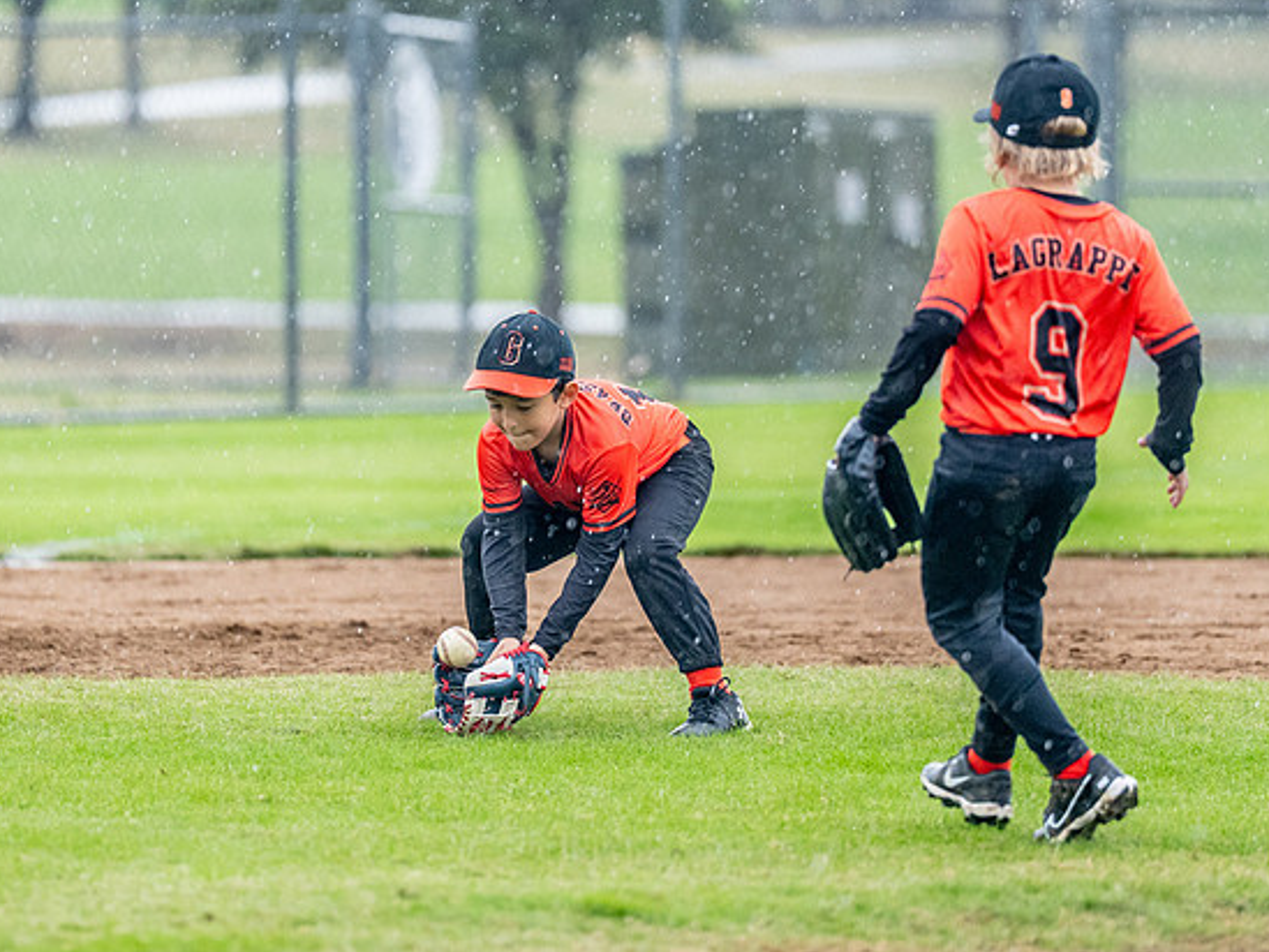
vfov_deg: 3.8
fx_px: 14484
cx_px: 566
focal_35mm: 395
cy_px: 369
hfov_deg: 5.0
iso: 1250
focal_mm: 200
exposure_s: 1/1000
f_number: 2.8
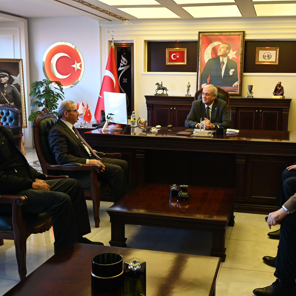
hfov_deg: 38.2
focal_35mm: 44
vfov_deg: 38.3
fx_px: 426
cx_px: 175
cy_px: 150
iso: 1600
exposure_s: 1/60
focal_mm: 34
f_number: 6.3
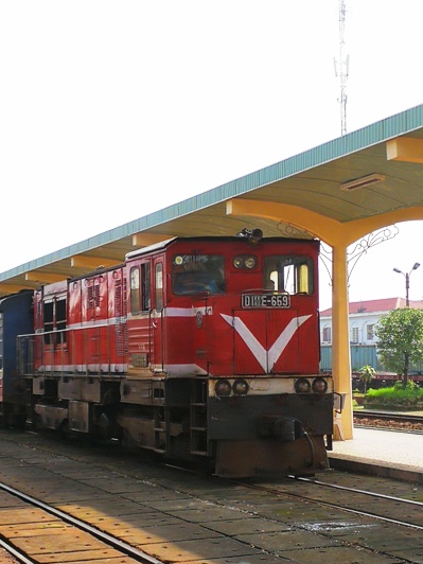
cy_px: 322
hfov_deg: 22.6
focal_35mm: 65
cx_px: 171
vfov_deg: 29.8
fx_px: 1059
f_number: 2.2
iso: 50
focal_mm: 3.95
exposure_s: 1/883
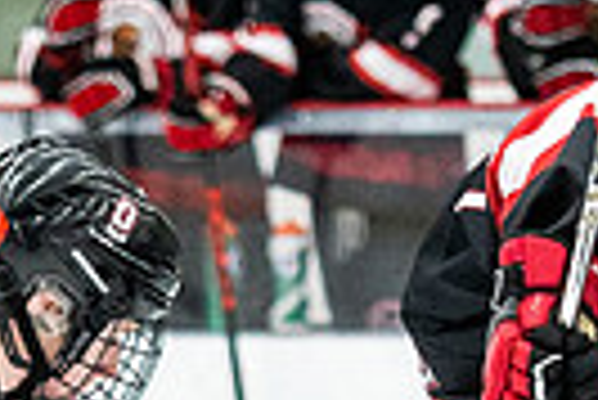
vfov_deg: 1.7
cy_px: 374
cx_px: -157
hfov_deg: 2.5
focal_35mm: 829
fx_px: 13785
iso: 1100
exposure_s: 1/400
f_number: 2.8
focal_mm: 98
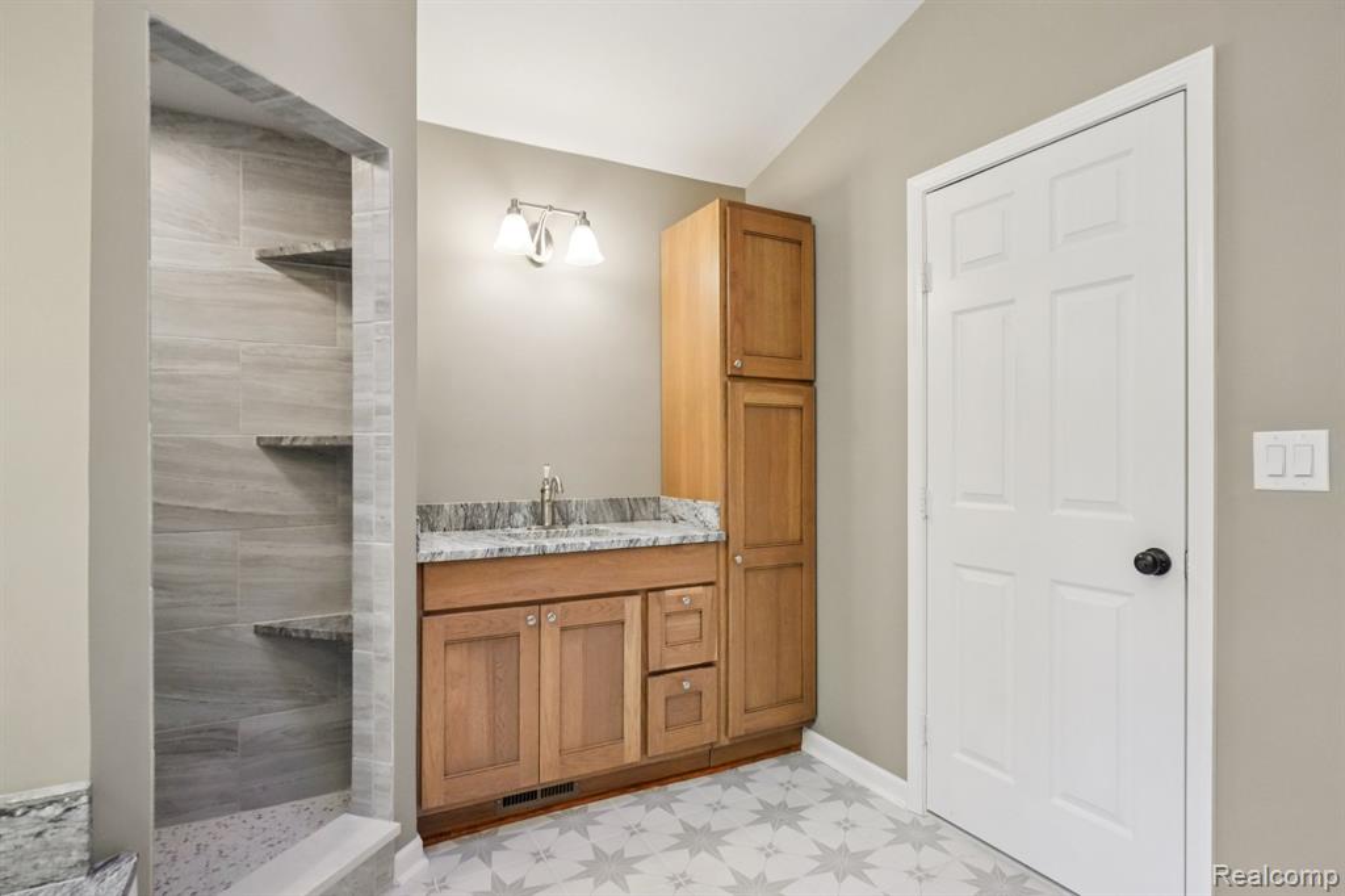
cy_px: 448
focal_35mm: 18
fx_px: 672
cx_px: 672
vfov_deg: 67.3
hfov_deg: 90.0
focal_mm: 12
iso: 2000
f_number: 8
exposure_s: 1/30
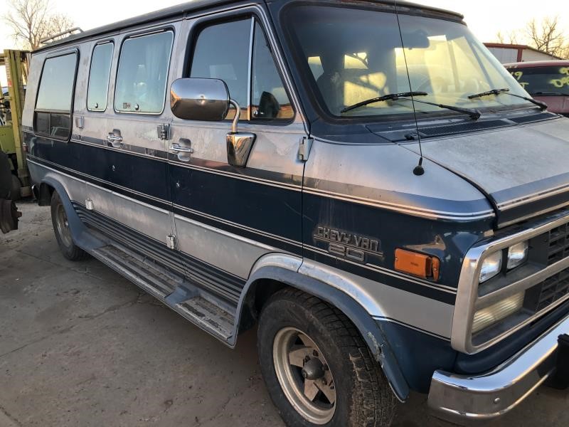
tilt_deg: -14.3
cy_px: 214
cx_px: 284
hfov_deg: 63.4
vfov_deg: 49.7
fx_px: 460
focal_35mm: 28
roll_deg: +0.3
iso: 25
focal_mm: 3.99
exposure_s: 1/120
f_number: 1.8
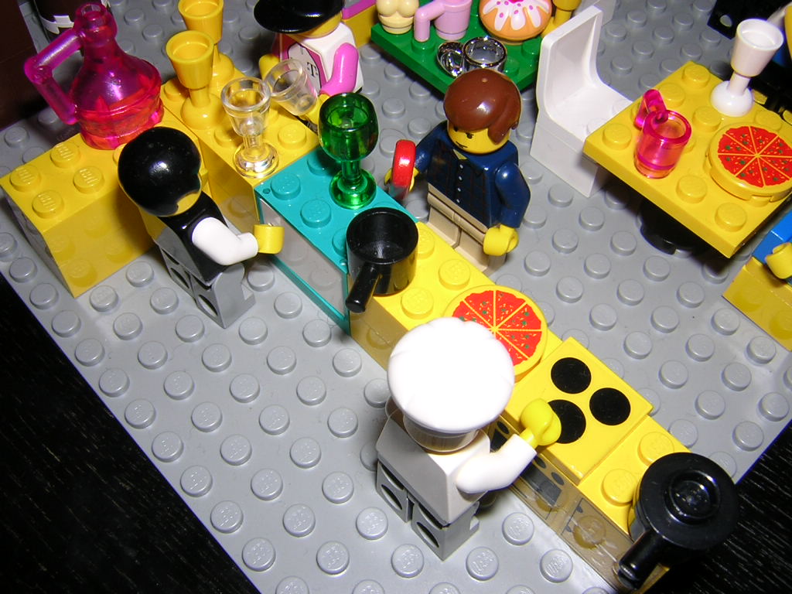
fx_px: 824
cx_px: 396
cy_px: 297
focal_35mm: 36
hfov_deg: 51.4
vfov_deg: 39.7
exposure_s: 1/60.1
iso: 100
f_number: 5.2
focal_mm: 4.7
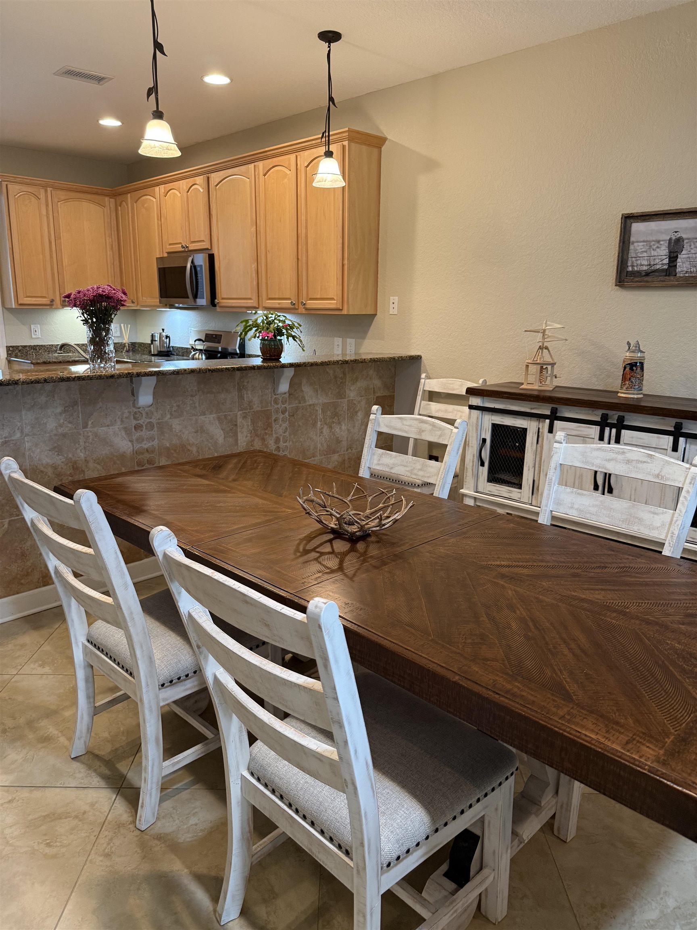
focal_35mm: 24
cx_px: 348
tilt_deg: -13.3
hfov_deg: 56.8
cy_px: 465
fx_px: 644
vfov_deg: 71.6
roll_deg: -1.6
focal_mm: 6.76
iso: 250
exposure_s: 1/60
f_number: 1.78
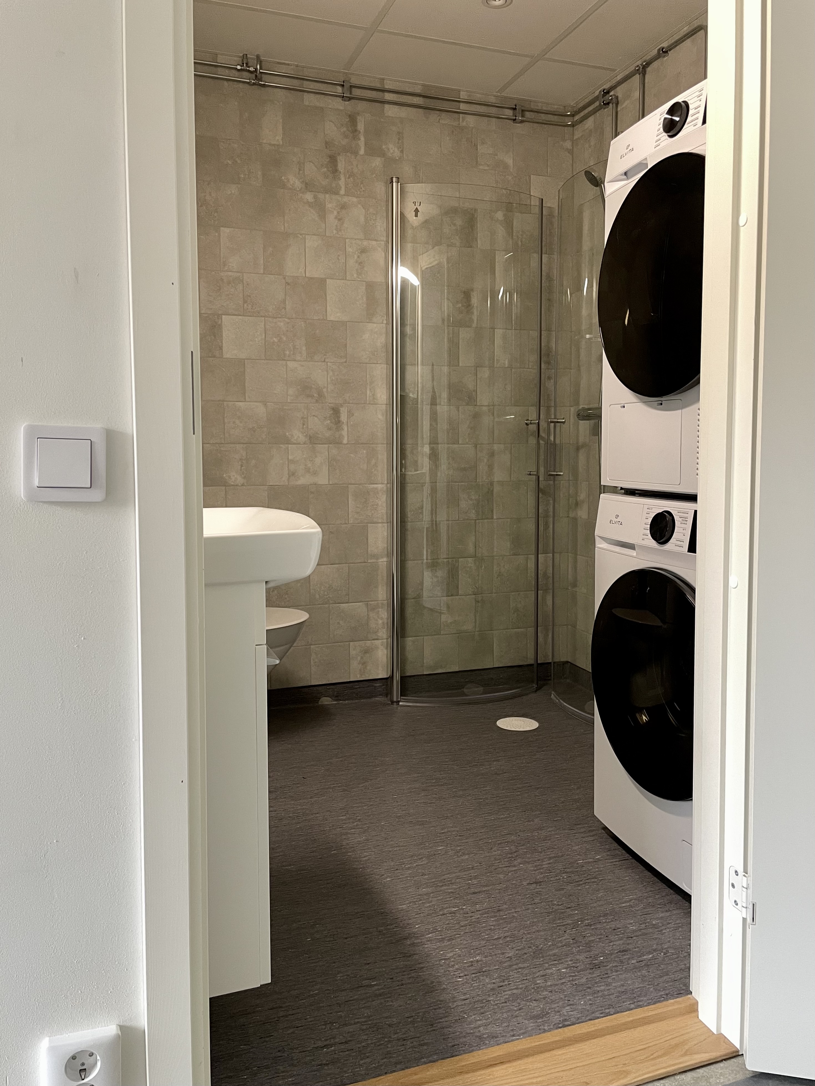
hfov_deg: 53.1
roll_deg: +0.5
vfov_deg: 67.3
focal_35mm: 26
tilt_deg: -5.8
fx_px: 816
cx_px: 408
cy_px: 543
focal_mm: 4.2
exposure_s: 1/50
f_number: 1.6
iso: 250
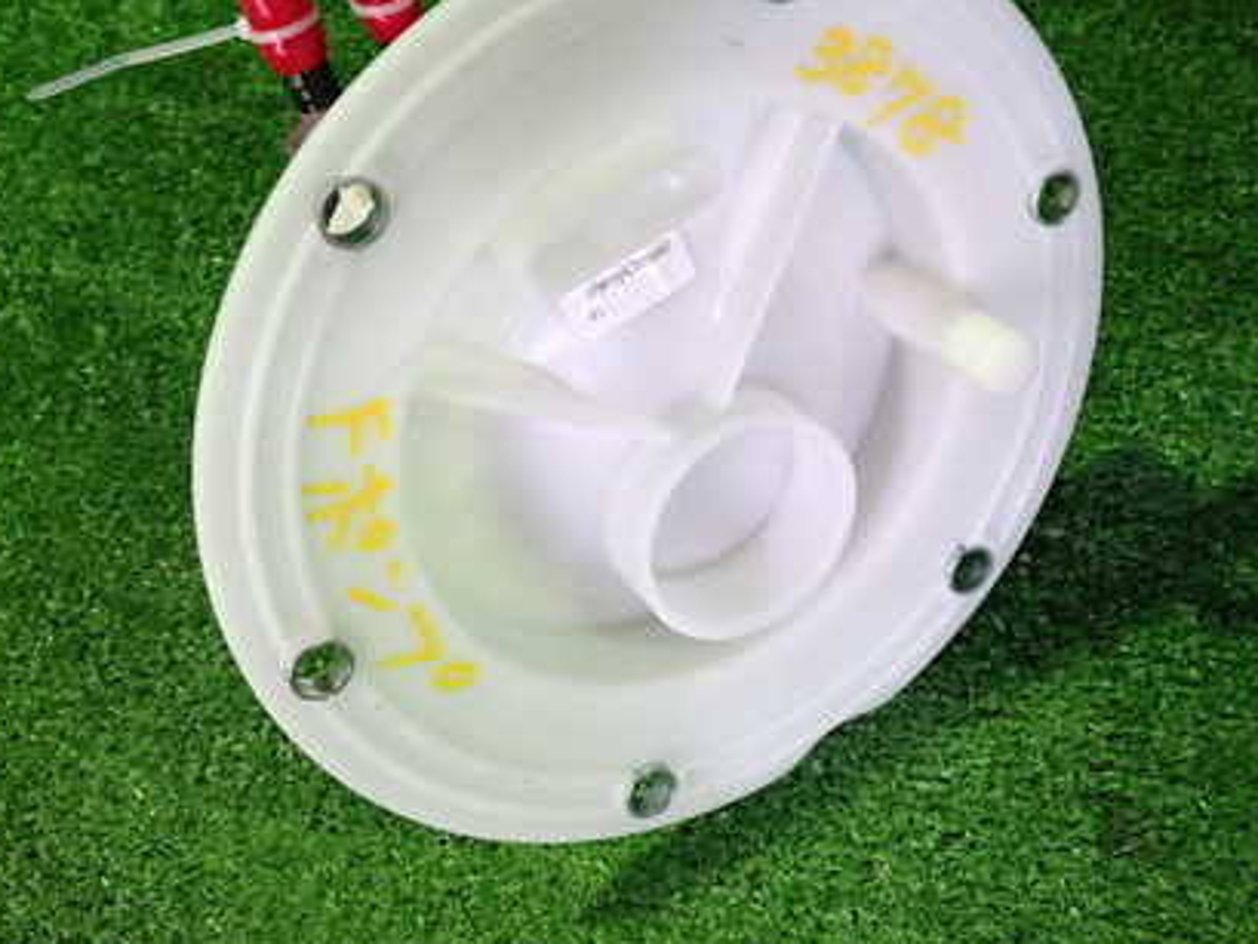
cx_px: 584
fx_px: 1599
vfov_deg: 32.7
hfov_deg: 42.9
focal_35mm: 44
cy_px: 344
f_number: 2.3
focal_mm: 5.4
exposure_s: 1/30
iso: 400
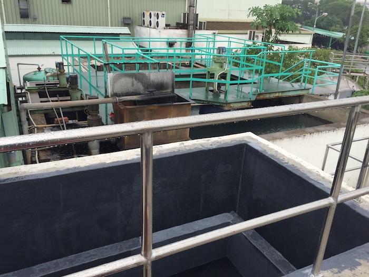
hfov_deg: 61.7
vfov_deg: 48.2
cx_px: 184
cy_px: 138
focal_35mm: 29
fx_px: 309
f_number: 2.2
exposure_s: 1/291
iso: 32
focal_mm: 4.15
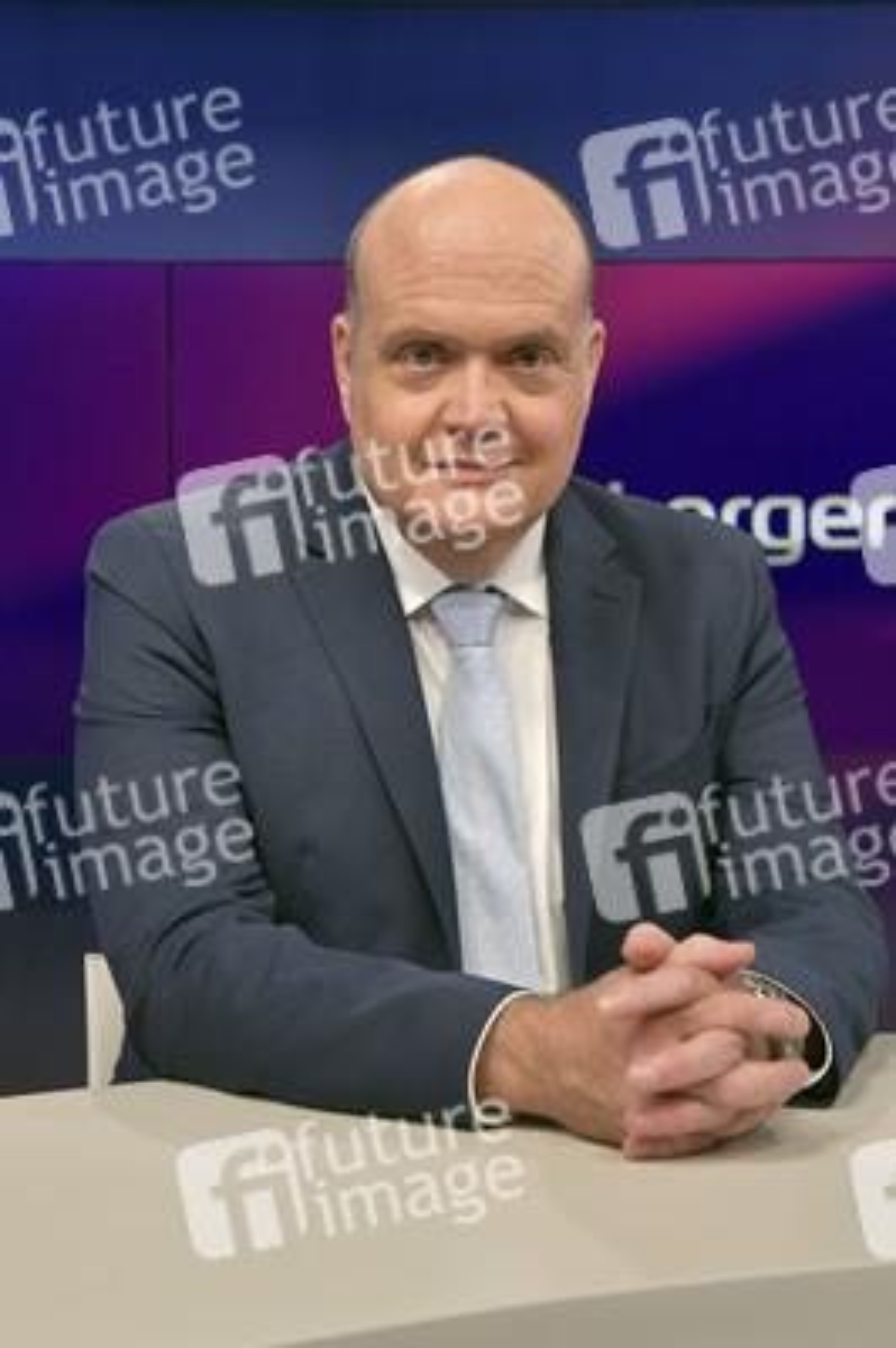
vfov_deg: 41.1
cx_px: 448
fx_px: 1795
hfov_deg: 28.0
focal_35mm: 48
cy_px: 674
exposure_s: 1/200
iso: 2500
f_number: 6.3
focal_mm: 48
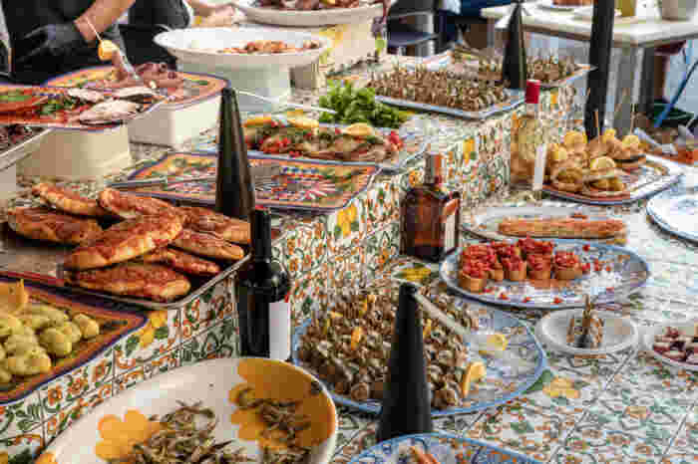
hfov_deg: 41.1
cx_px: 349
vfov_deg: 28.0
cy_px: 232
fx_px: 930
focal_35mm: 48
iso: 1250
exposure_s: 1/250
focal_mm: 48
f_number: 8
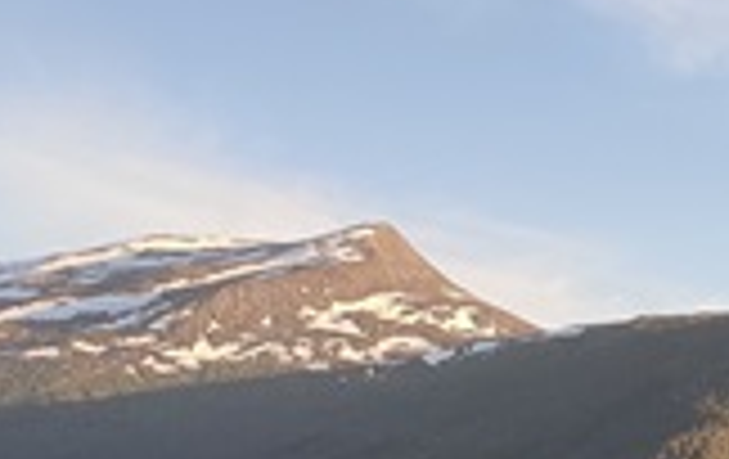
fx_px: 2170
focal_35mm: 109
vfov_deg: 11.8
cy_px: 551
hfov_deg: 17.4
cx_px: 1044
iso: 50
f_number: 1.9
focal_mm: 6.04
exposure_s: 1/242
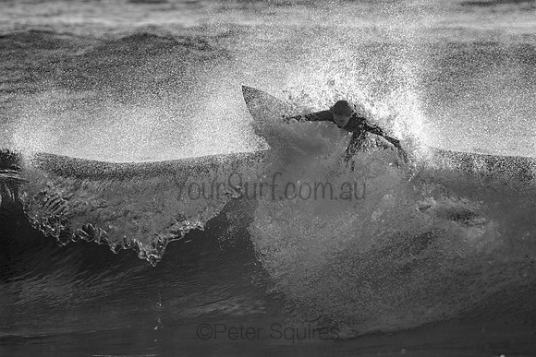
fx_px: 8935
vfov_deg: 2.3
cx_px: 268
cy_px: 178
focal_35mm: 600
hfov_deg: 3.4
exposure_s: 1/800
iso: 200
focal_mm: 400
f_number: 5.6
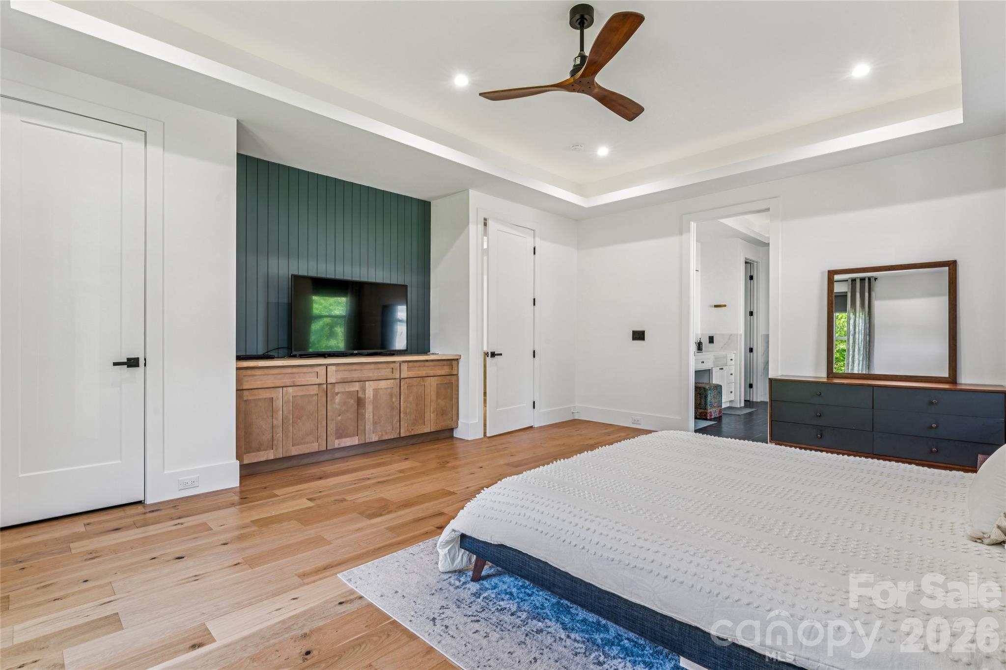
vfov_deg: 70.4
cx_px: 503
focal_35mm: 17
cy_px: 335
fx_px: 475
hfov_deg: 93.3
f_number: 13
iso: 100
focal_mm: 17
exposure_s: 1/1.25
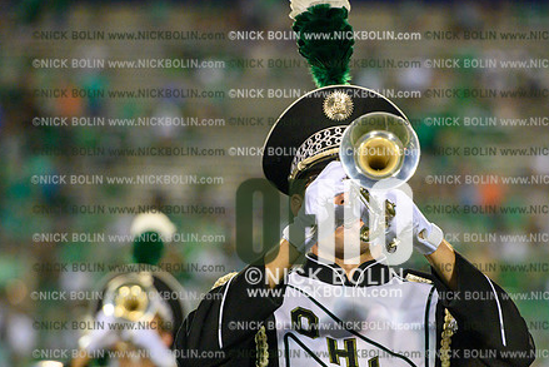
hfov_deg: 7.8
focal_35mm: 264
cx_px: 324
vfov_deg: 5.2
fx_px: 4027
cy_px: 239
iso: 10000
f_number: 4
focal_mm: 200
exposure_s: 1/1000
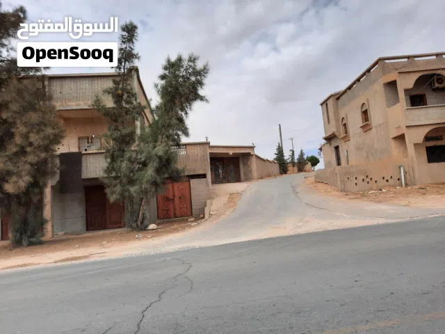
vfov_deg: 54.9
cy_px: 167
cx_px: 222
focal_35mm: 25
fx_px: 321
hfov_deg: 69.4
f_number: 2
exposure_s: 1/1106
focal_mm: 4.6
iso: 32
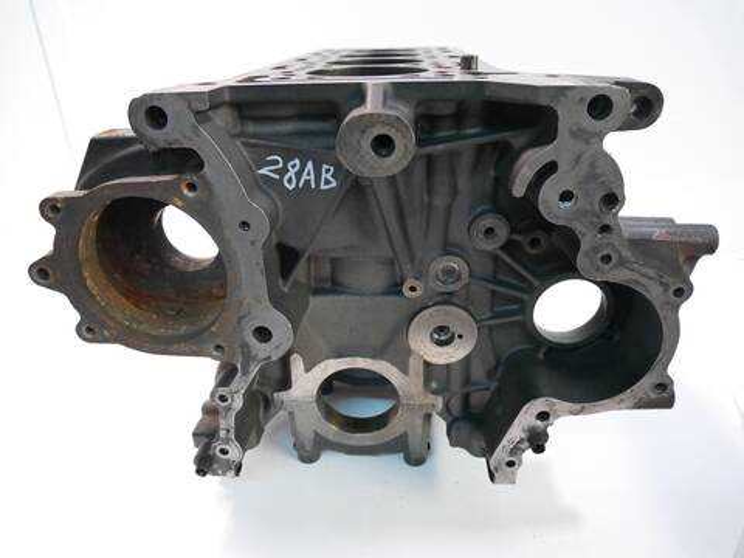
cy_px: 279
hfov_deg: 71.6
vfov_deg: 56.8
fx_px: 516
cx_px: 372
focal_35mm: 24
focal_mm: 12
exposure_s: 1/60
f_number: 3.5
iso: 1250
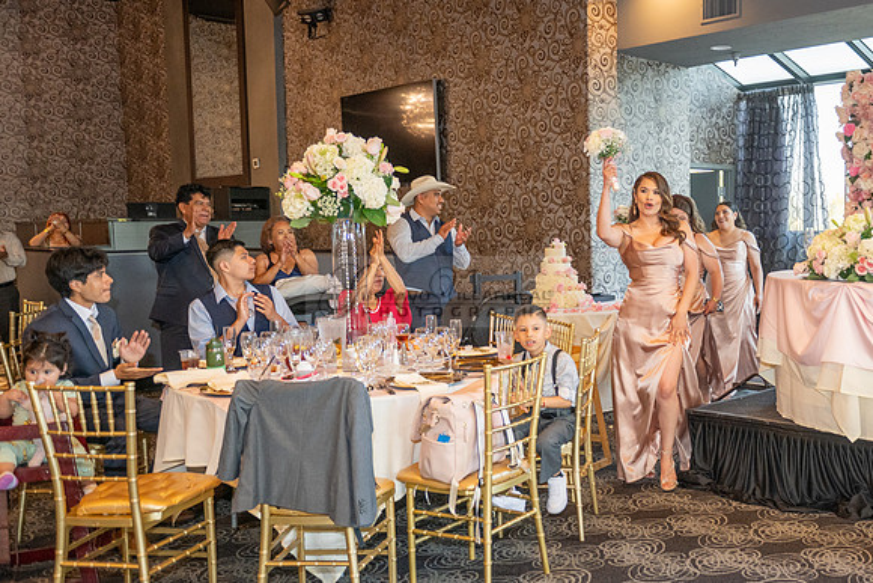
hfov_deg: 50.1
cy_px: 296
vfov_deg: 36.3
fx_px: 889
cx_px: 658
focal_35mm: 37
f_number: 2.8
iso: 1000
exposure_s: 1/200
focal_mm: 24
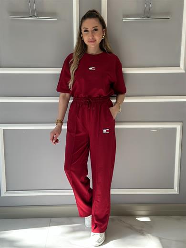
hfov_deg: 30.3
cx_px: 93
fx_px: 344
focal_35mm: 48
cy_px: 124
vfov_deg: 39.7
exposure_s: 1/428
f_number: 1.78
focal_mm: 6.86
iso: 80
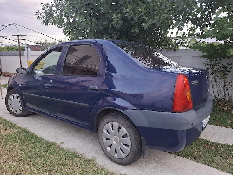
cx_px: 116
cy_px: 88
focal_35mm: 23
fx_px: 155
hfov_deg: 73.9
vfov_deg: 58.9
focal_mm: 5.54
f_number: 1.8
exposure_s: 1/100
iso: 64
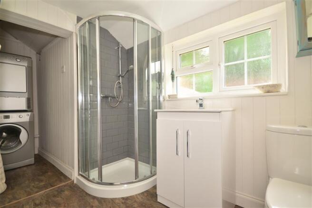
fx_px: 143
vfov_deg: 72.0
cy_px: 104
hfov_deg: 95.0
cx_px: 156
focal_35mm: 16
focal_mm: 11
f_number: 5
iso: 200
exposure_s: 1/25
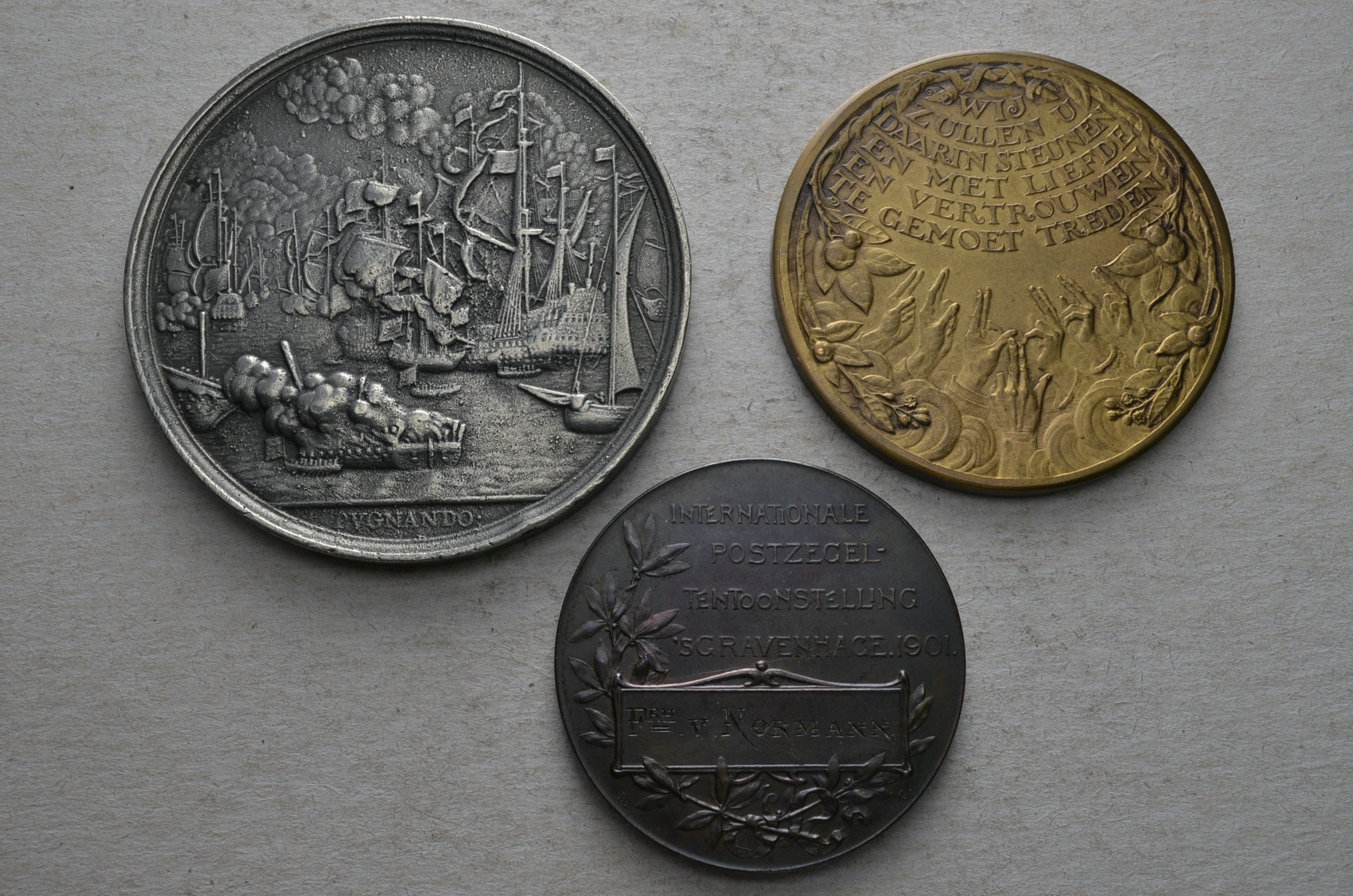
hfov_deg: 49.6
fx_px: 1463
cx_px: 676
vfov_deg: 34.1
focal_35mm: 39
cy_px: 448
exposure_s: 1/200
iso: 400
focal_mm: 26
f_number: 14
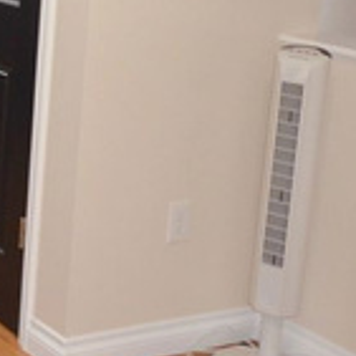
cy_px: 30
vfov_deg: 19.6
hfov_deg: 16.7
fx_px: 1011
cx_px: -280
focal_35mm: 87
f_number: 4
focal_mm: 15
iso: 1800
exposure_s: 1/60
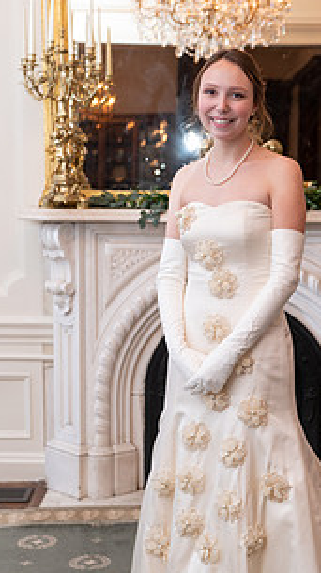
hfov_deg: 18.4
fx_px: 986
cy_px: 357
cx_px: 229
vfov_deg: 32.2
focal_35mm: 65
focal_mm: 42
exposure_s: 1/60
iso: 800
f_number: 3.2
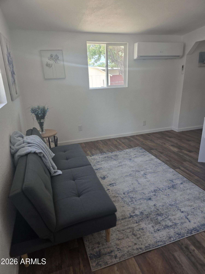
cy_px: 137
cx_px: 102
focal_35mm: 23
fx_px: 182
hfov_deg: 58.9
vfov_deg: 73.9
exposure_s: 1/180
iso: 80
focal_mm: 6.3
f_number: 1.7
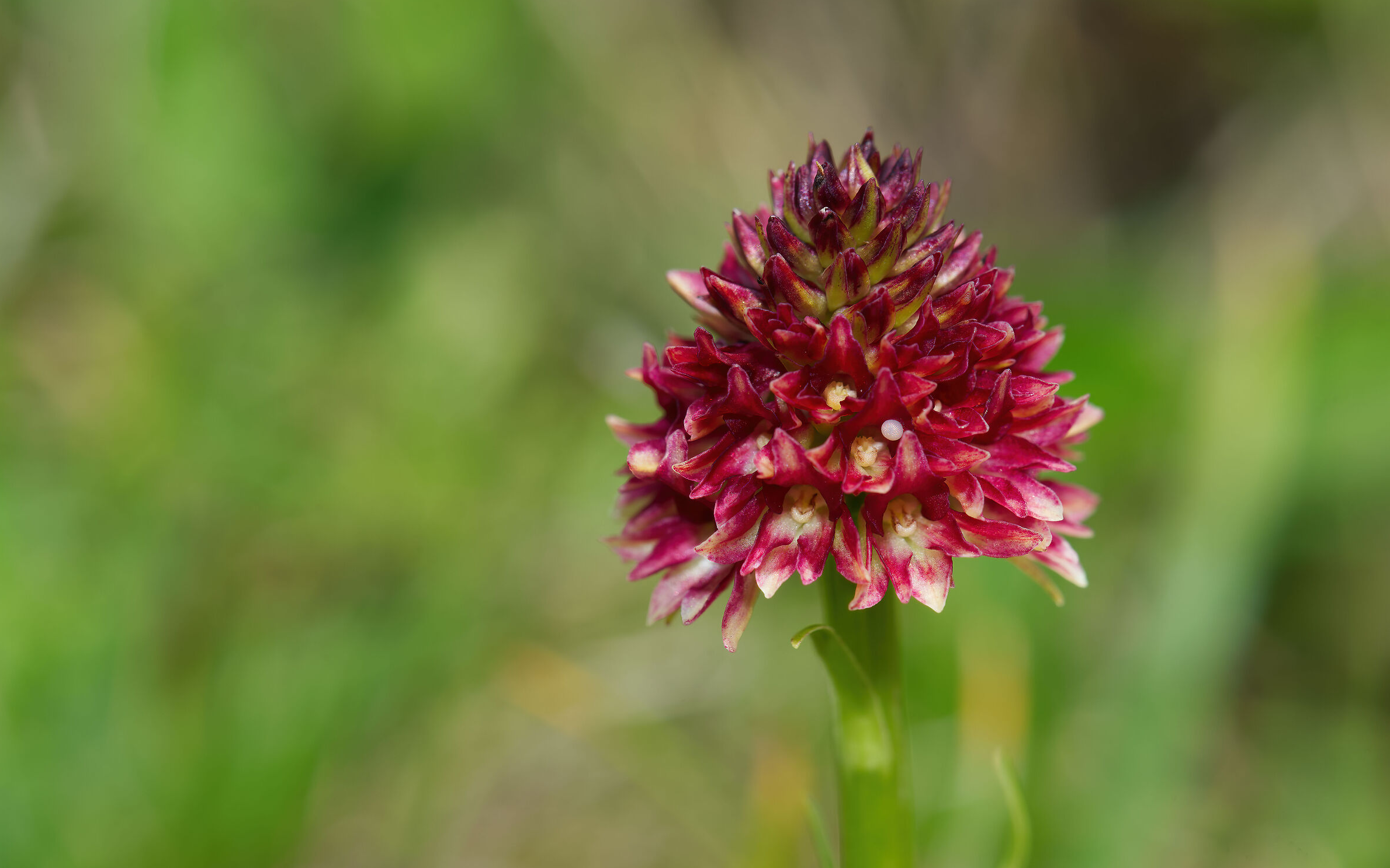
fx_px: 4091
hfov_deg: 19.3
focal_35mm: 108
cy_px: 437
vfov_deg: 12.1
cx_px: 694
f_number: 14
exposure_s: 1/200
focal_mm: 105
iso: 100
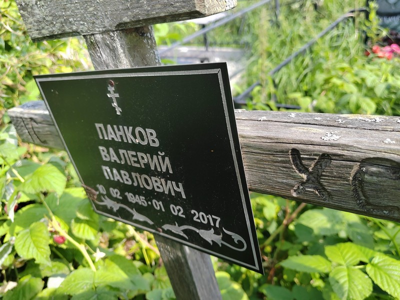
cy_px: 150
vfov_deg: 51.4
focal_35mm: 27
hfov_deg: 65.3
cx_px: 200
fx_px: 312
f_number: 1.9
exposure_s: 1/280
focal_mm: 5.52
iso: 100
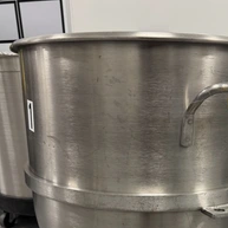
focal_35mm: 44
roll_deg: +1.9
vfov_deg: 36.4
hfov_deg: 37.8
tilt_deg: -21.5
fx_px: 328
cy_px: 197
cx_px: 157
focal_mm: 6.76
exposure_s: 1/60
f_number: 1.78
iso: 200
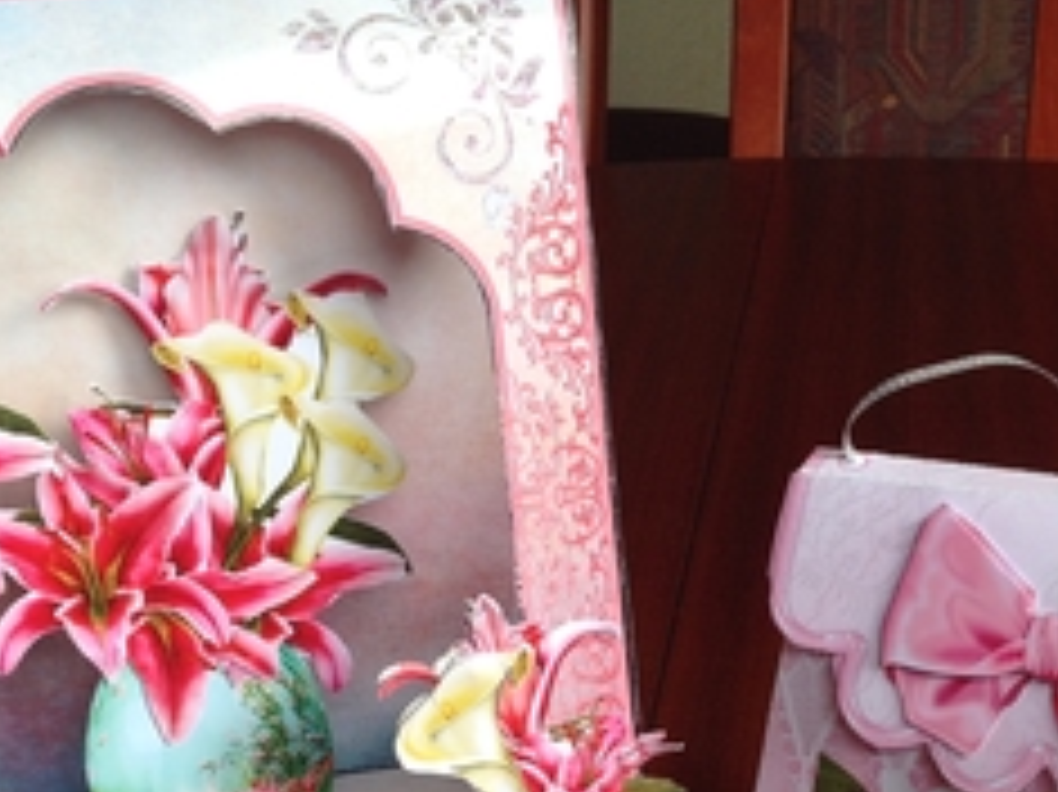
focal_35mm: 67
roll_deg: +1.9
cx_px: 590
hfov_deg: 29.0
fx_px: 2047
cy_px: 724
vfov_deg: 21.4
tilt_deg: -29.5
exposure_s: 1/139
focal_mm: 4.28
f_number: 2.4
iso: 50
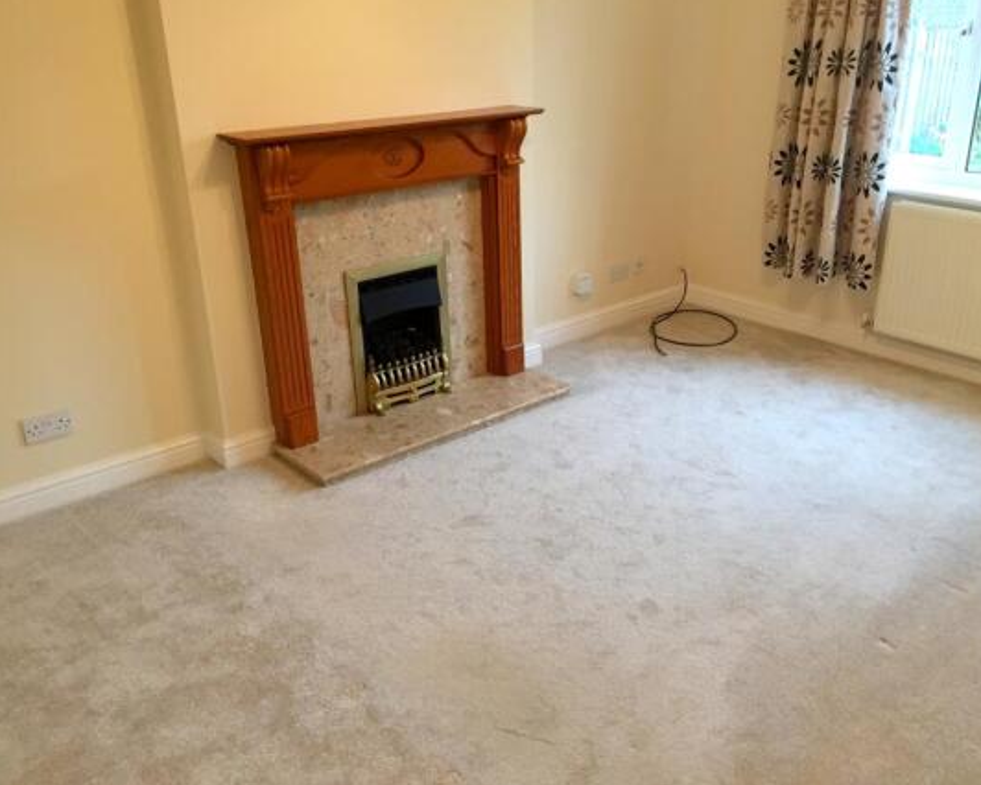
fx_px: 900
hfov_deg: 57.1
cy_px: 392
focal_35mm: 31
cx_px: 532
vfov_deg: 47.1
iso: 125
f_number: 2.2
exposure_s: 1/33
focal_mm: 4.15
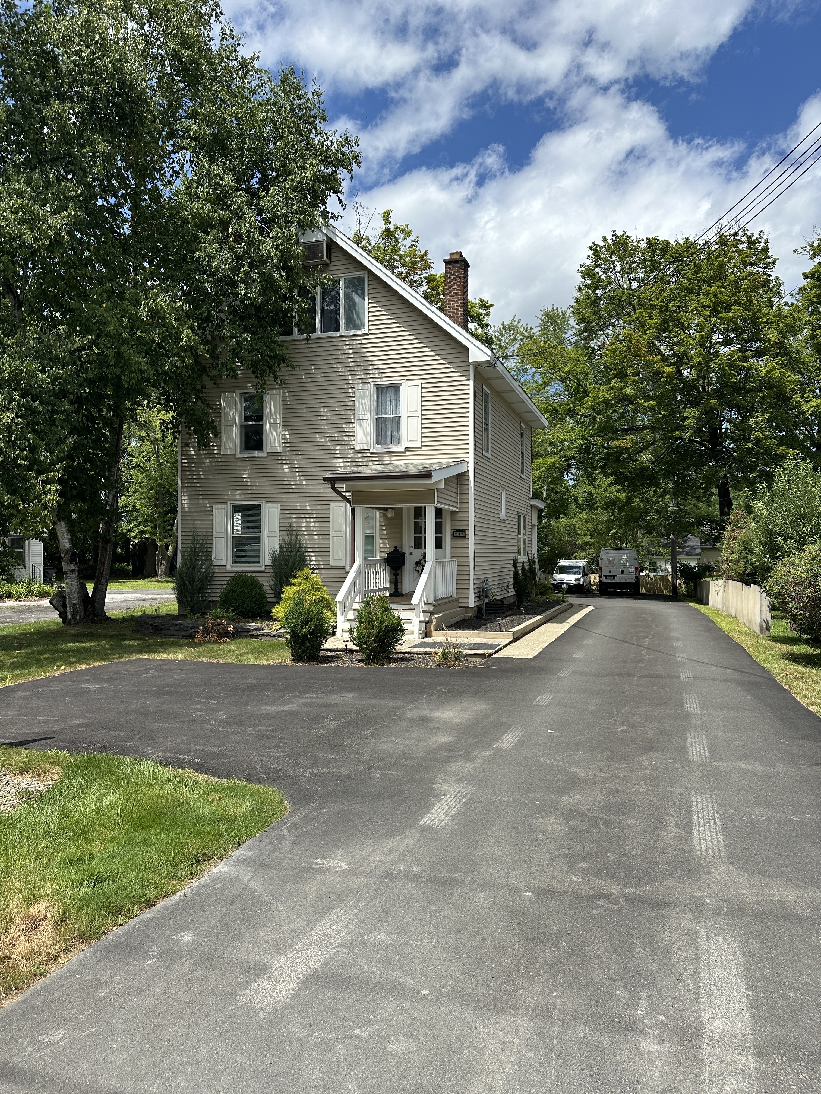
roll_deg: +0.1
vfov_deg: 71.6
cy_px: 547
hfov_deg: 56.8
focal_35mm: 24
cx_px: 410
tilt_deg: +1.2
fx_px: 759
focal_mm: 6.86
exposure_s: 1/5525
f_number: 1.78
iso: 80
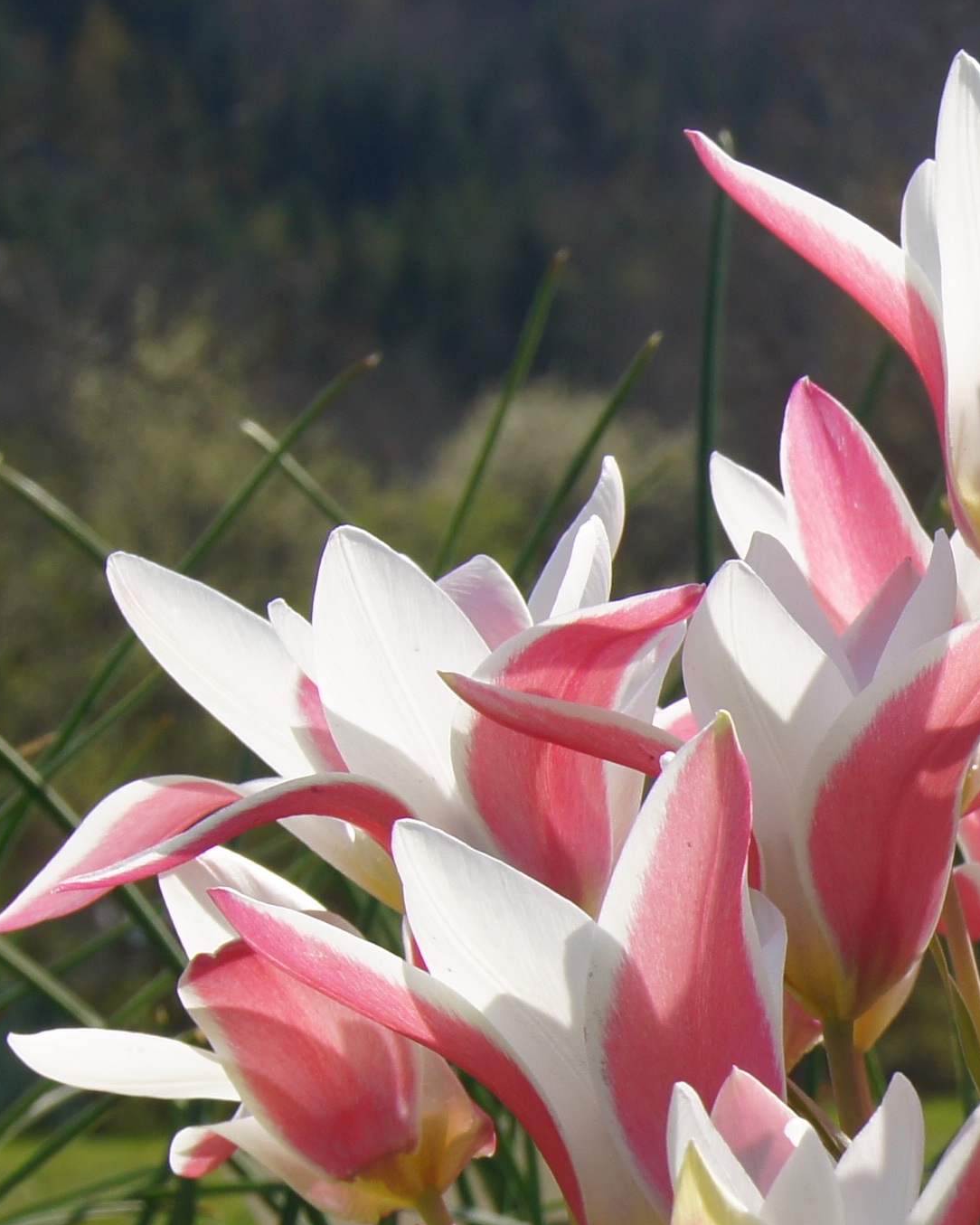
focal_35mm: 143
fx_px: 5185
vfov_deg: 13.3
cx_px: 1780
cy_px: 1292
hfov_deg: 10.2
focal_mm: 30
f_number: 10
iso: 200
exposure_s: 1/320
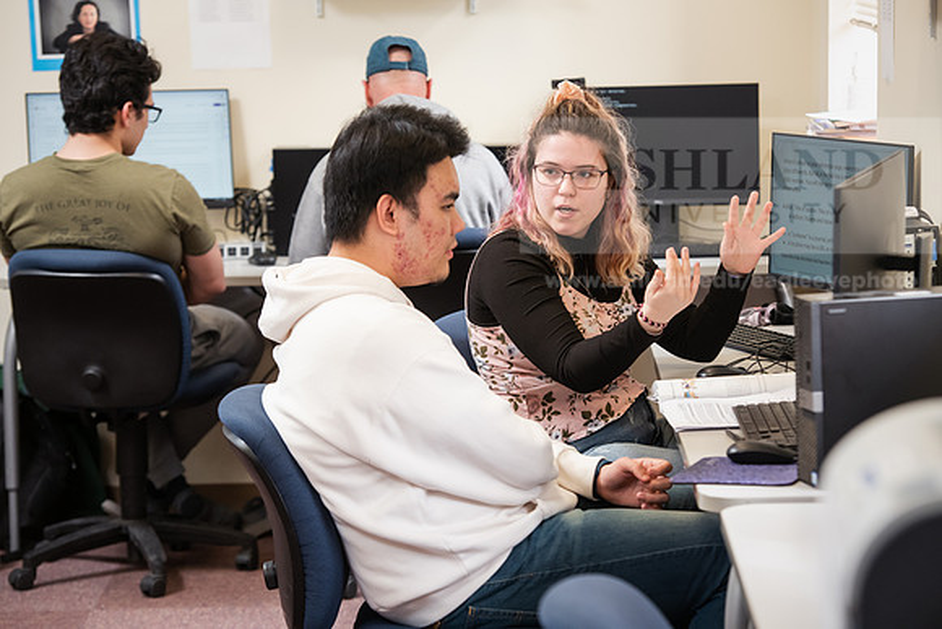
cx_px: 471
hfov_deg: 17.1
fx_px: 3141
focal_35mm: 120
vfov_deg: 11.4
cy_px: 314
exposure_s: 1/200
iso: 1250
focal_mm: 120
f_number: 4.5
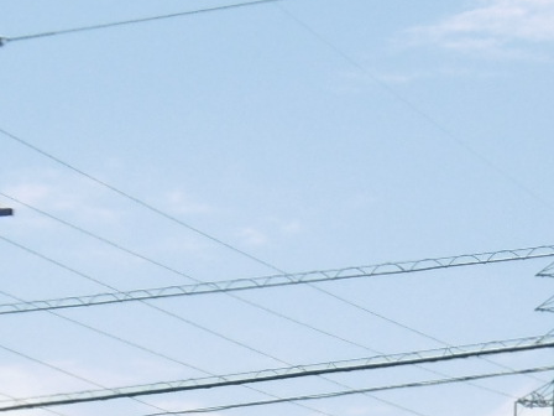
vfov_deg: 6.3
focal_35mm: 233
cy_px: 596
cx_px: 1108
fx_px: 3729
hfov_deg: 8.1
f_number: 10.1
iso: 200
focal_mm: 9.2
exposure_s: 1/500
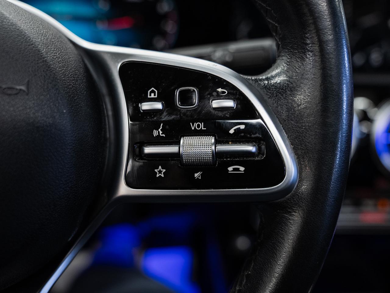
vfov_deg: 44.8
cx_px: 195
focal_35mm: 31
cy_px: 146
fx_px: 355
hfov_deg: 57.6
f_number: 3.5
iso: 1000
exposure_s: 1/60
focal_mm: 29.1
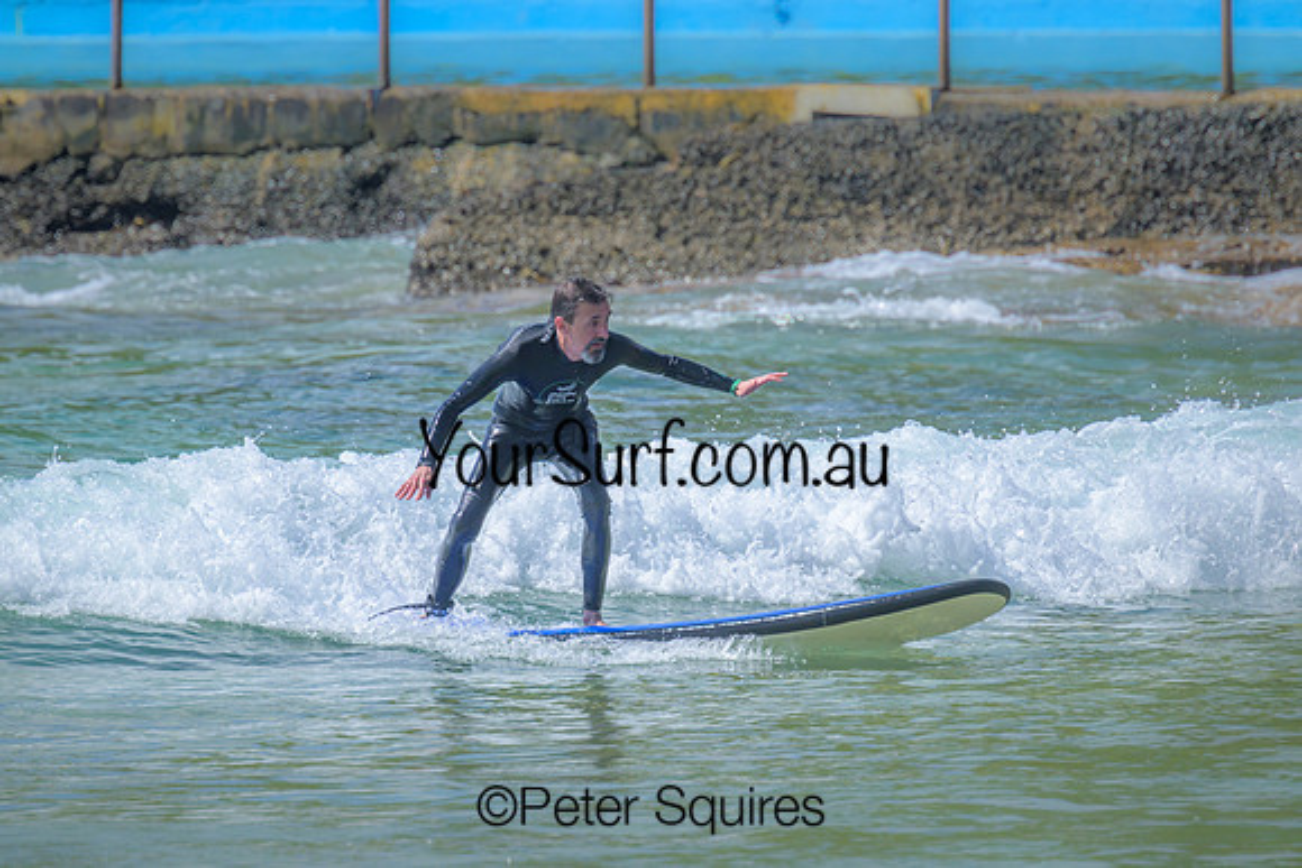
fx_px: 28939
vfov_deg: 1.7
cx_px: 651
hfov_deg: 2.6
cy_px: 434
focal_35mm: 800
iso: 640
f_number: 11
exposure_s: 1/2000
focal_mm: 800
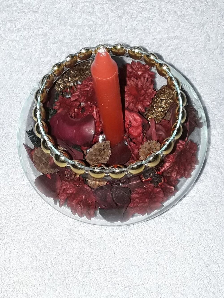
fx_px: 233
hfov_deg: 51.4
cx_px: 112
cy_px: 149
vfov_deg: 65.3
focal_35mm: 27
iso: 64
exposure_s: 1/100
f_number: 1.9
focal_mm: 2.91
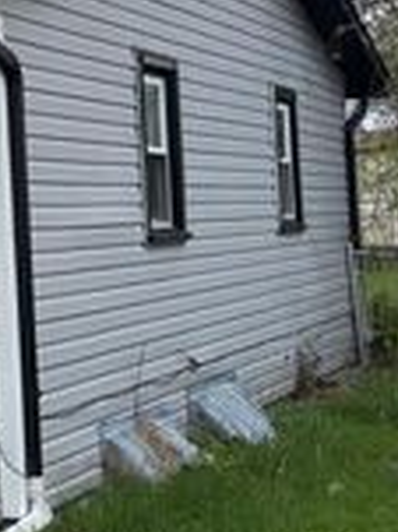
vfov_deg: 22.6
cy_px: 146
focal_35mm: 86
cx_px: -409
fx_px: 1320
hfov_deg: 14.2
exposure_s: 1/3205
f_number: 1.6
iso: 50
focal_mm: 5.96
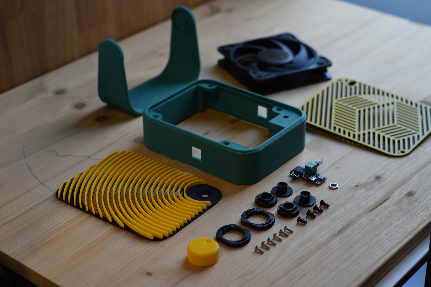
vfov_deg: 18.2
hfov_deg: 27.0
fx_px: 898
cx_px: 216
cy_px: 144
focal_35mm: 75
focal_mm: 50
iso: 100
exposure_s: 1/40
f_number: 3.2
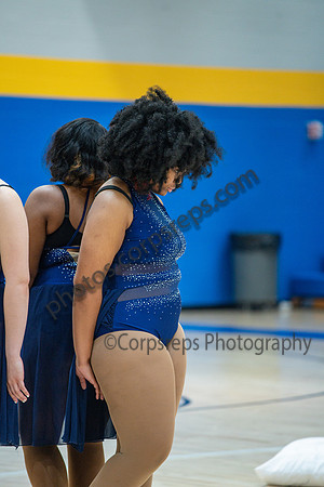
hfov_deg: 6.9
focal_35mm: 200
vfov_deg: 10.3
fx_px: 2700
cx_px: 162
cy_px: 244
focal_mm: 200
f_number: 4
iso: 5000
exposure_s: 1/500
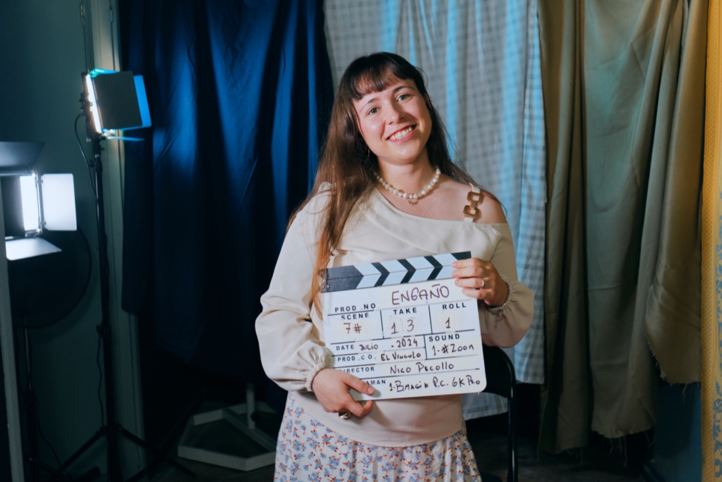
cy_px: 241
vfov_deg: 37.9
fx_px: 702
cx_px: 361
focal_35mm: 35
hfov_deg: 54.4
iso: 500
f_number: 4
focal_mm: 35
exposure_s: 1/50
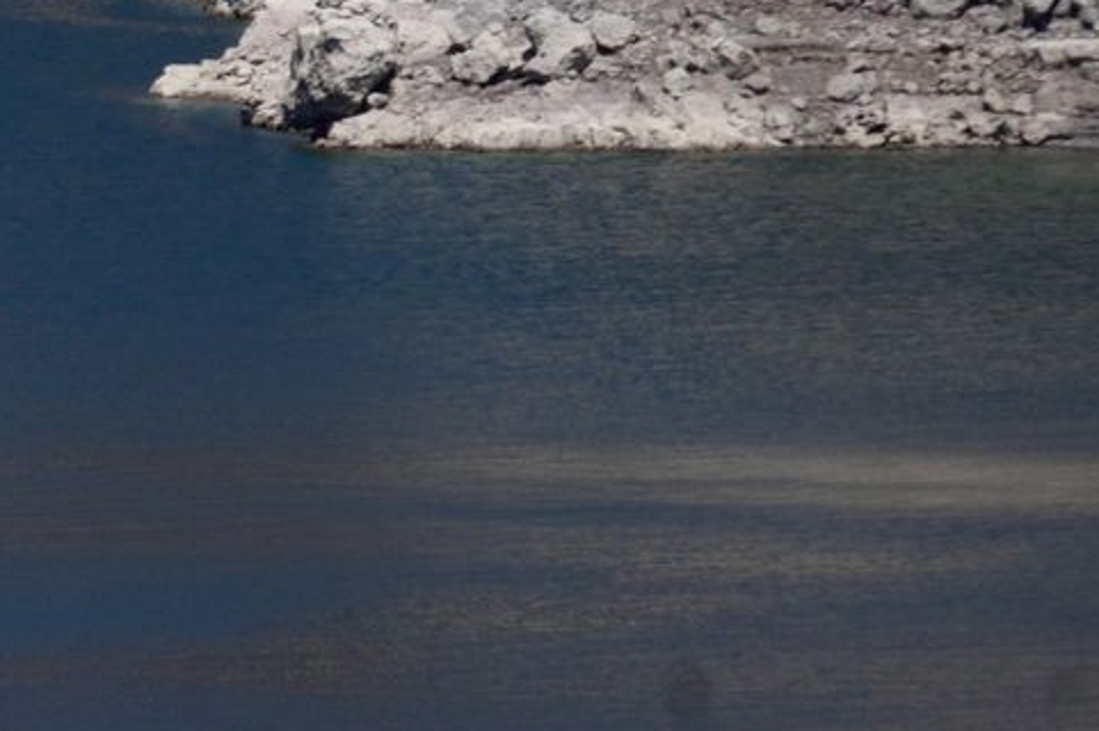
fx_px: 28981
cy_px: -207
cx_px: -992
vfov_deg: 1.4
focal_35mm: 950
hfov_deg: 2.2
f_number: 7.1
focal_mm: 223
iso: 160
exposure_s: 1/2000
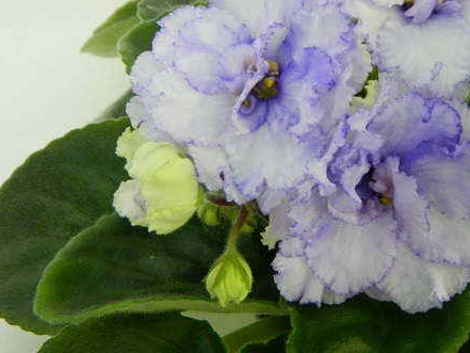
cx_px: 384
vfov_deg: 17.8
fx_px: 1127
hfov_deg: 23.2
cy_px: 153
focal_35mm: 83
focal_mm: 8.4
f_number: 3.6
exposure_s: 1/40
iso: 220
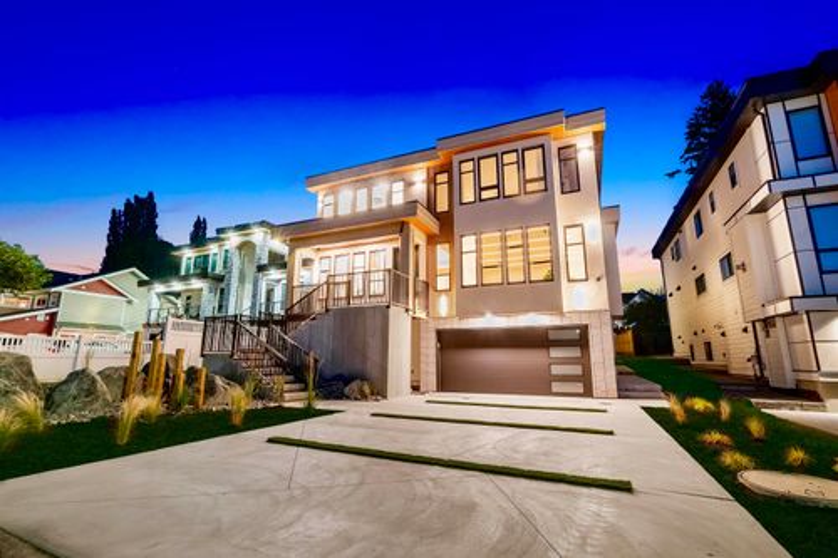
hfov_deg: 96.8
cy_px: 279
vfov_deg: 73.7
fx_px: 372
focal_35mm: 16
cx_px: 419
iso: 3200
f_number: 8
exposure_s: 10
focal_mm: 16
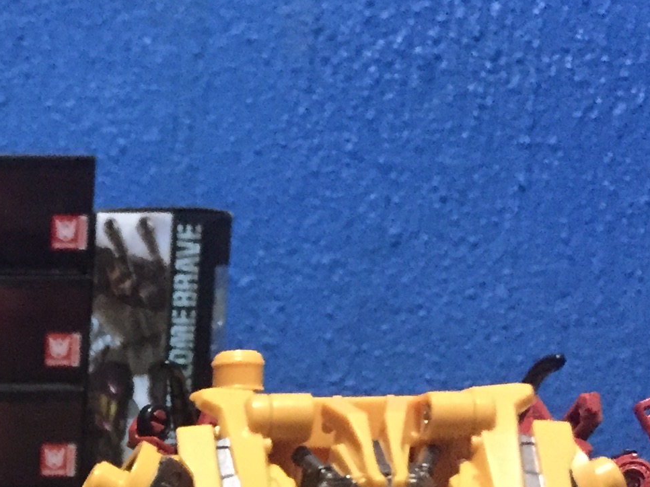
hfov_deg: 18.6
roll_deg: -1.0
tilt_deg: -12.5
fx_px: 1840
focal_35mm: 98
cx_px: -207
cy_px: 786
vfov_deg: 13.9
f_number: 2.2
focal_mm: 4.15
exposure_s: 1/15
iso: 320
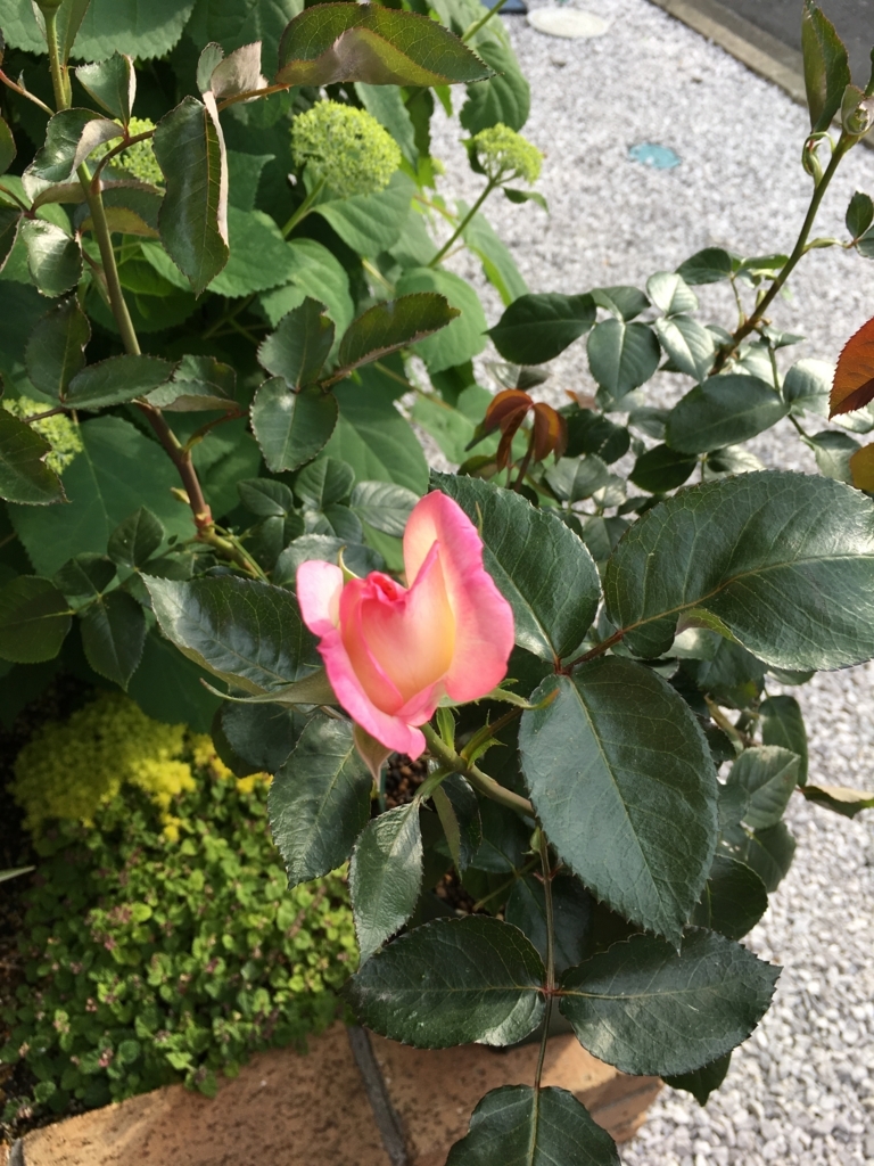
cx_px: 437
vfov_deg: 61.7
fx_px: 976
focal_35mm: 29
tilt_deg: -46.6
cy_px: 583
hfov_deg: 48.2
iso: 25
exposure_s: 1/212
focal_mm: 4.15
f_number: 2.2
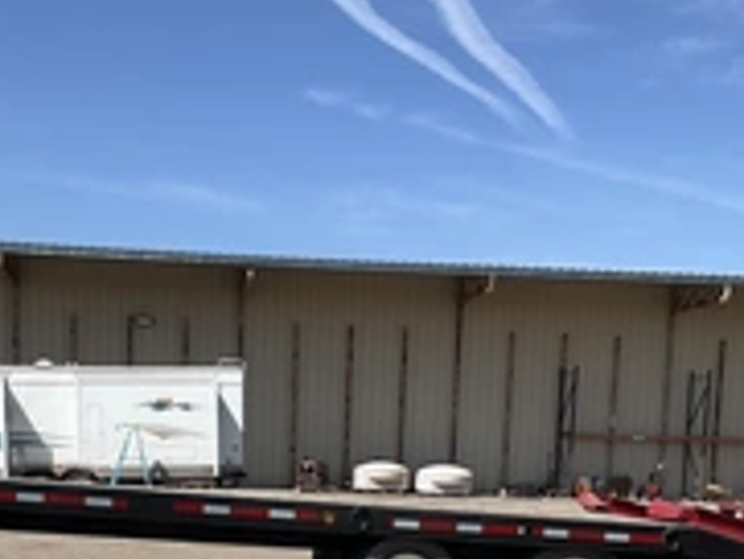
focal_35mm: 64
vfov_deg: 21.9
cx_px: 304
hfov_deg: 30.2
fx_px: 1376
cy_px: 592
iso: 25
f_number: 1.8
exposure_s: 1/1984
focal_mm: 3
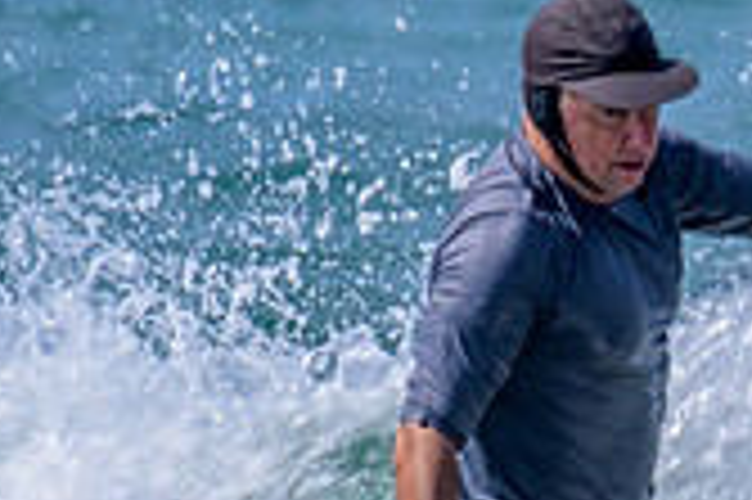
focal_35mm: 3560
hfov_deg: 0.6
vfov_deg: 0.4
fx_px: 74290
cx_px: 1201
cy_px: 480
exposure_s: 1/250
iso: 110
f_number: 11
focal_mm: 800
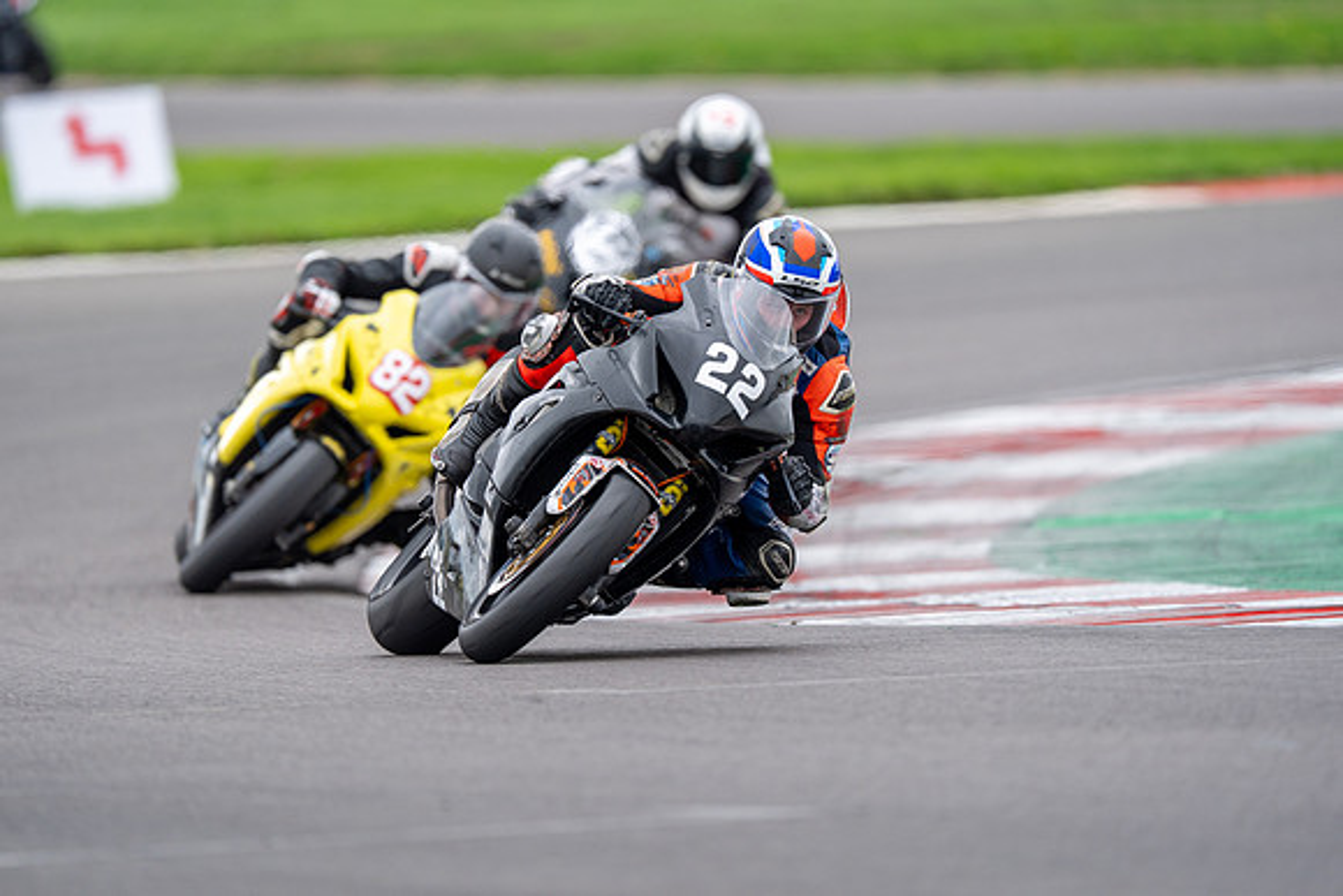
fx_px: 22409
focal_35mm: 601
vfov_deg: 2.3
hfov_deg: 3.4
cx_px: 672
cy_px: 448
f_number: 4.5
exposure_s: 1/500
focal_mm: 600
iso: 400
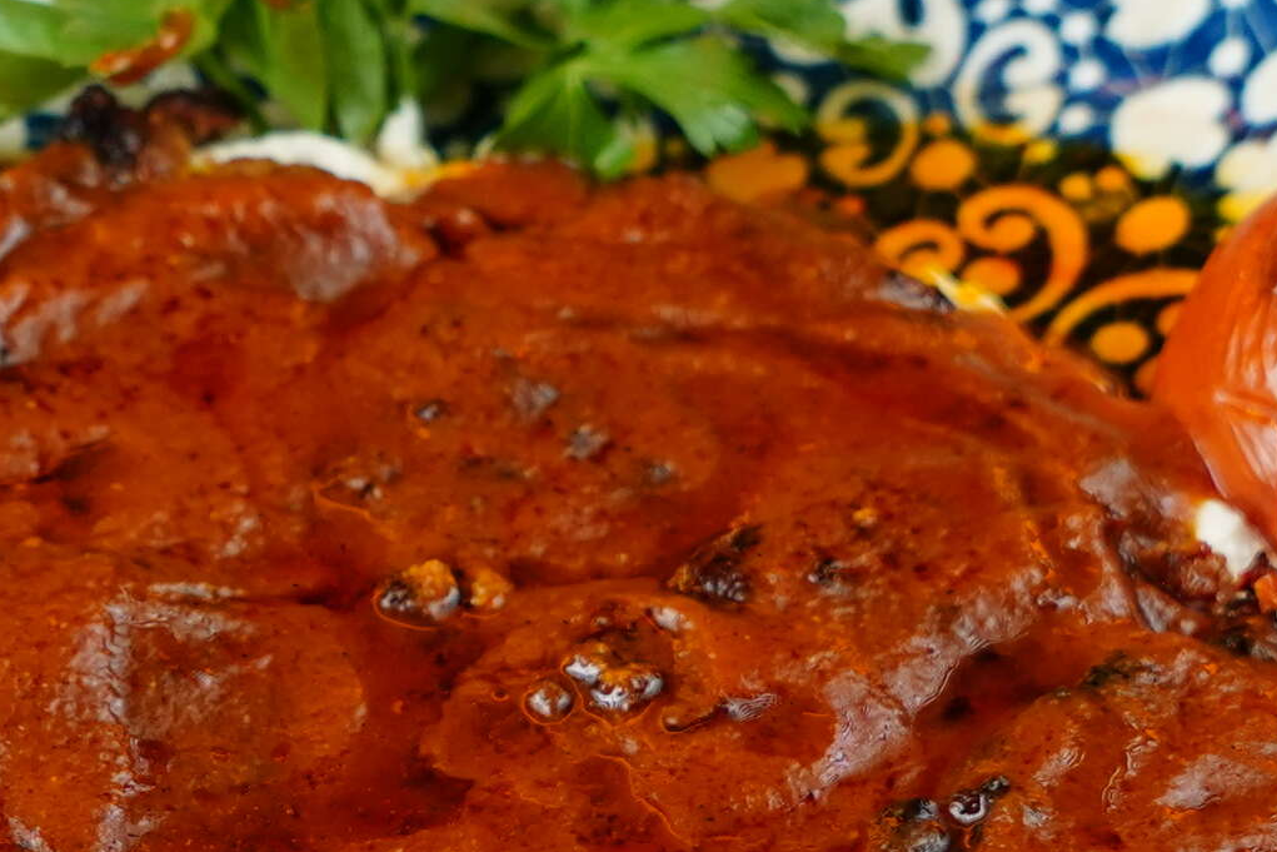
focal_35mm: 141
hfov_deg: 14.5
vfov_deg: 9.7
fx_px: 5002
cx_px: 325
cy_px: 754
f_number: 4
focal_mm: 32
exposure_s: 1/125
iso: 800
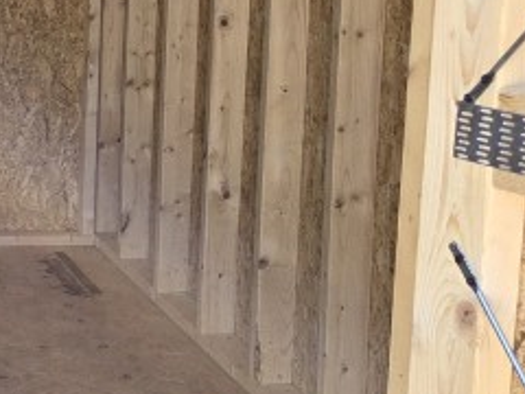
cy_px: 182
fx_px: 1486
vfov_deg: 15.1
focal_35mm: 98
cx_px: -359
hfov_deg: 17.2
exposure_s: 1/180
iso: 40
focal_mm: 5.4
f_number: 1.8
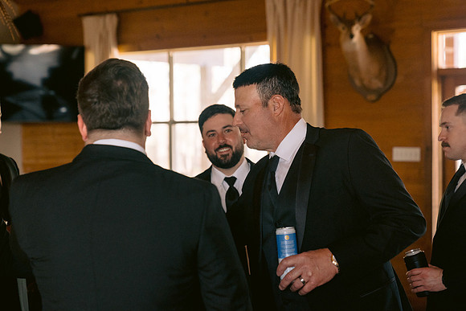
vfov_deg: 18.7
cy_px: 149
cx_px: 229
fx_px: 943
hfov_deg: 27.7
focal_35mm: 73
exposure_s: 1/100
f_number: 3.5
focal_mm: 70
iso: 1600
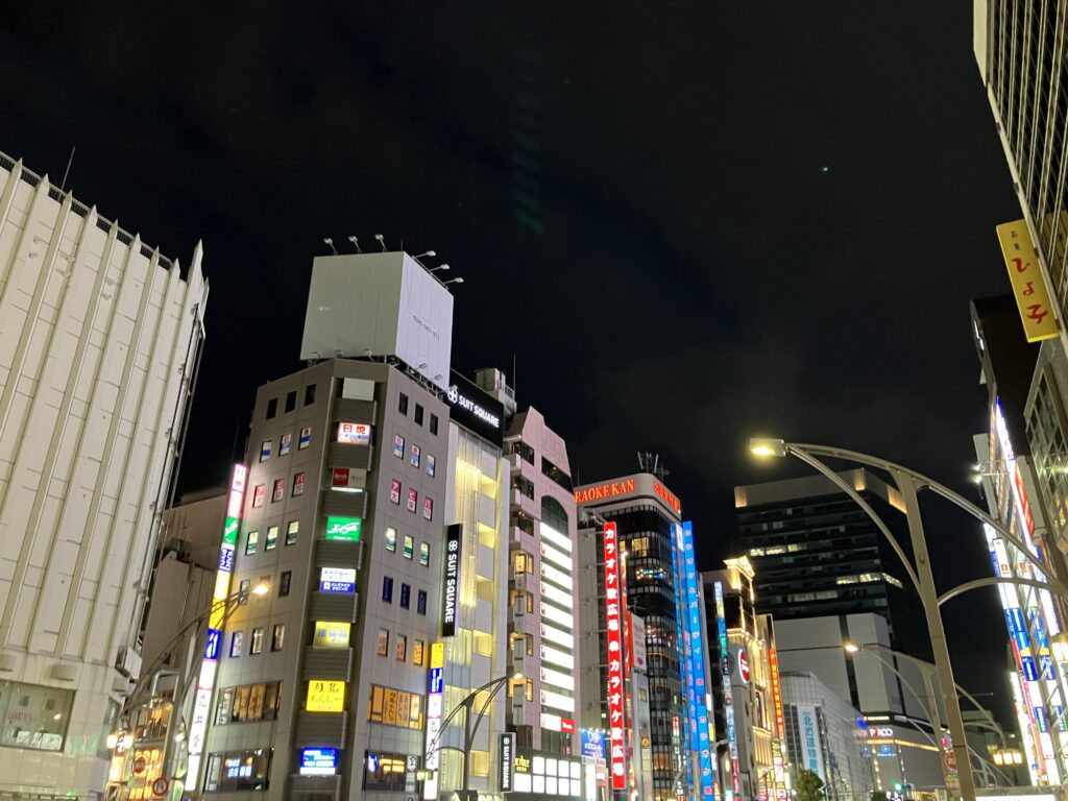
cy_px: 400
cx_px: 534
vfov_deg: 49.7
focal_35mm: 28
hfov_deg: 63.4
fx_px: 864
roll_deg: +1.0
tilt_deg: +27.1
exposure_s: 1/33
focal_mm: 3.99
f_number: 1.8
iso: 400
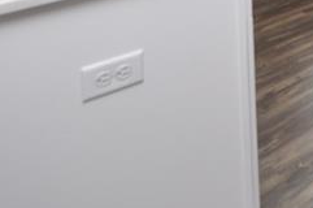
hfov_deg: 29.1
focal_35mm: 51
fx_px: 443
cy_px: -168
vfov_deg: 19.6
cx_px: 434
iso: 360
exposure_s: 1/125
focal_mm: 8
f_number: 5.6
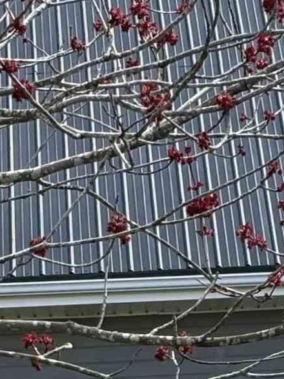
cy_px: 507
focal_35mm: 272
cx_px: 146
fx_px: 2977
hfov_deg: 5.5
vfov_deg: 7.2
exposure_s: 1/1709
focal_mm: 5.96
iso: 50
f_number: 1.6
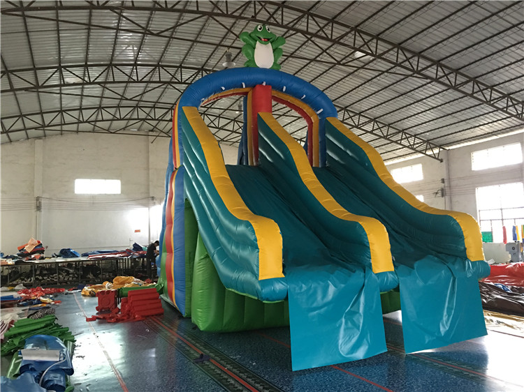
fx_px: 439
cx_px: 262
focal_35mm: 29
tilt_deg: +4.9
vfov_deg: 48.2
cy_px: 196
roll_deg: +2.0
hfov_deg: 61.7
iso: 125
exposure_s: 1/8
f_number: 2.2
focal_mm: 4.15
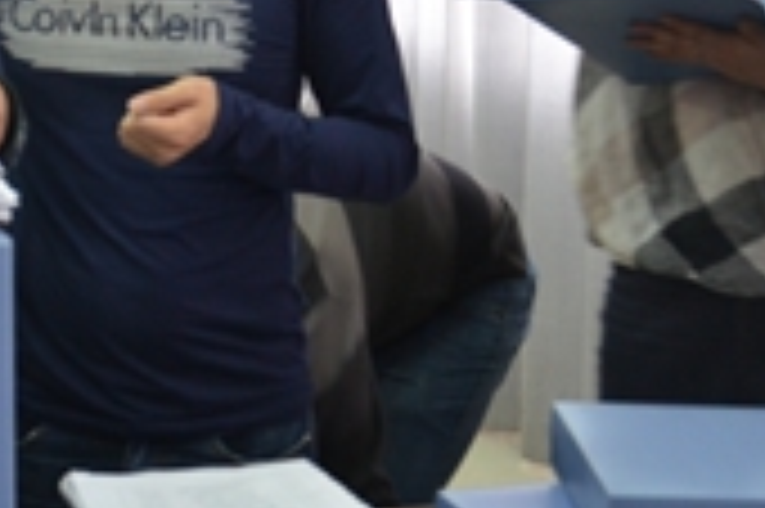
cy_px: 137
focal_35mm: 92
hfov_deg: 20.8
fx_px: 1963
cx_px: -122
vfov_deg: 14.7
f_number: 3.8
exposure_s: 1/20
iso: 1100
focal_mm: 21
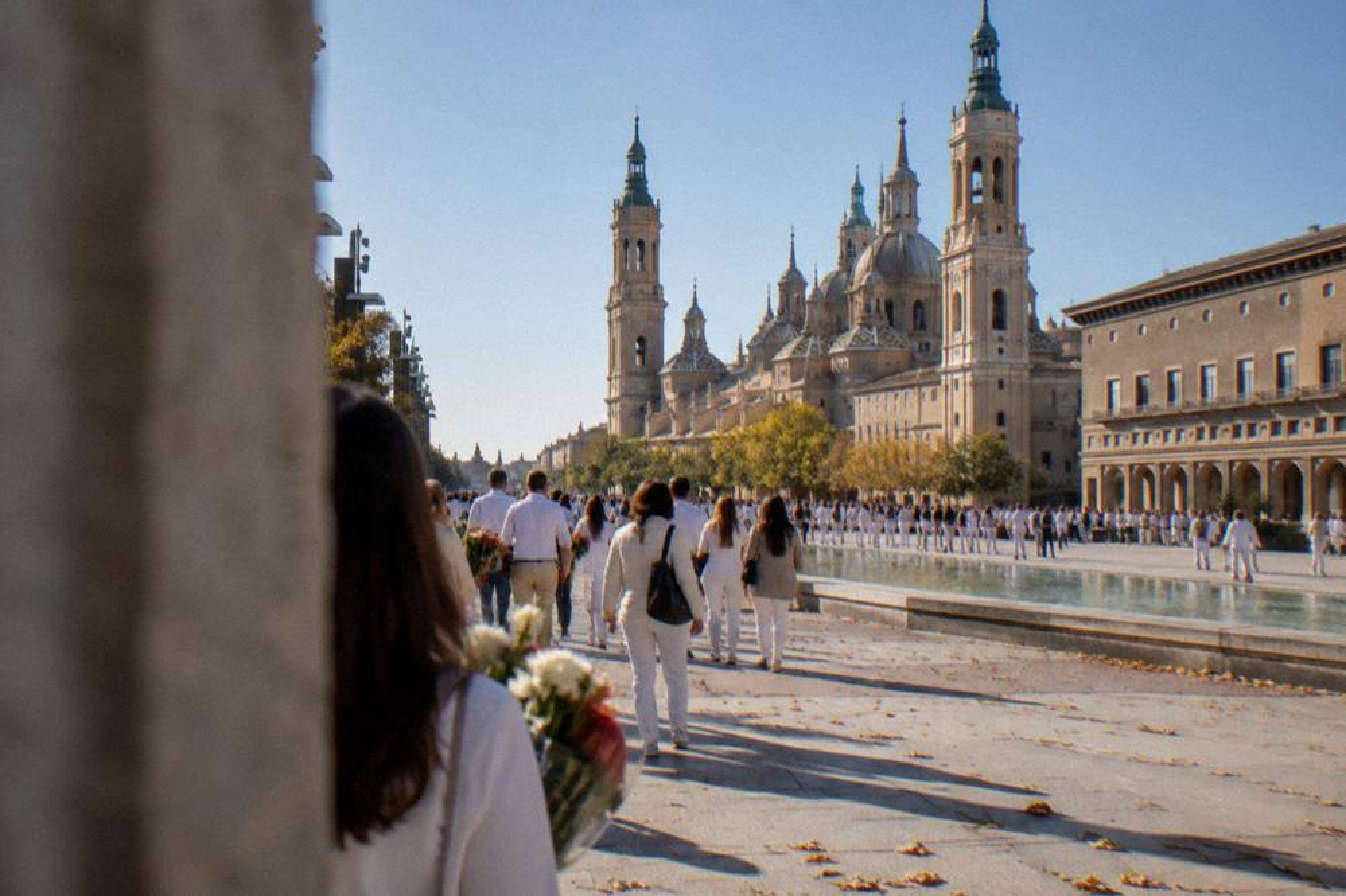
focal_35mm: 49
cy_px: 448
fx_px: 1831
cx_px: 673
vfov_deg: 27.5
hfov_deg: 40.4
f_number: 5.6
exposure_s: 1/640
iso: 400
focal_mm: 49
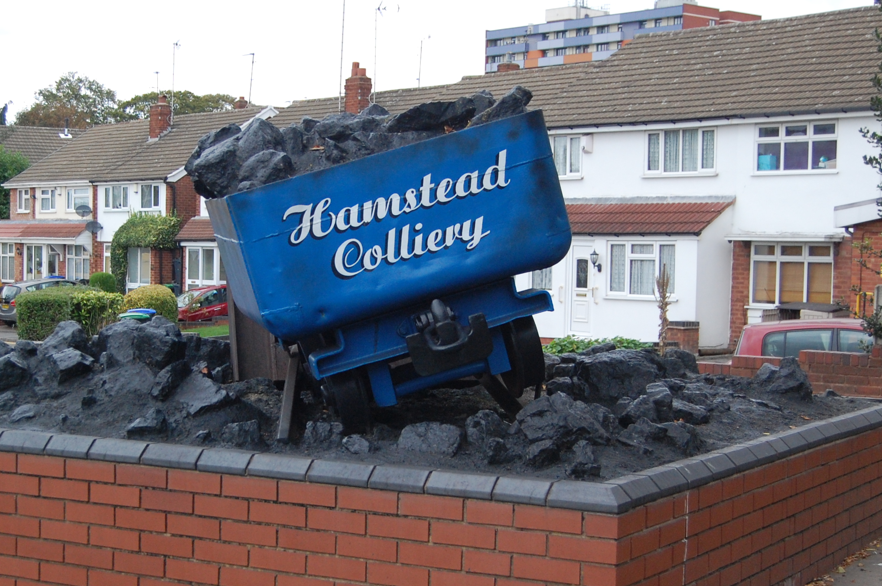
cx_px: 332
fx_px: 1683
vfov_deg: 19.7
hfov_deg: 29.3
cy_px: 366
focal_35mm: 69
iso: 800
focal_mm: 31
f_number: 4.5
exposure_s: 1/640
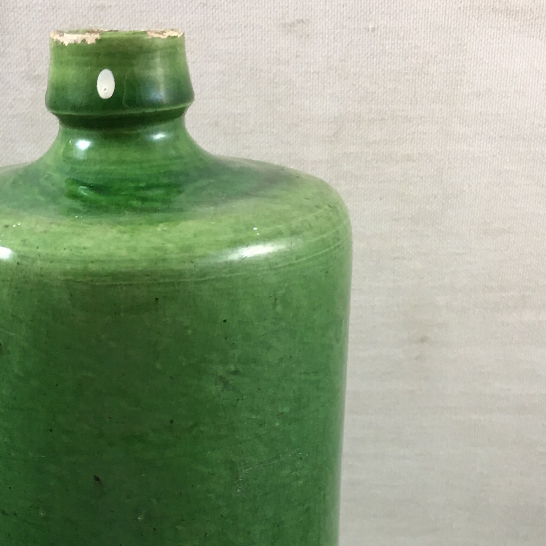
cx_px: 160
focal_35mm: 60
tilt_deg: -28.8
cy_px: 538
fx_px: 1071
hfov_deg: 28.3
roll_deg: +2.0
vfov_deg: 27.1
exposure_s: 1/33
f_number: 2.2
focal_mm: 4.15
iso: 40
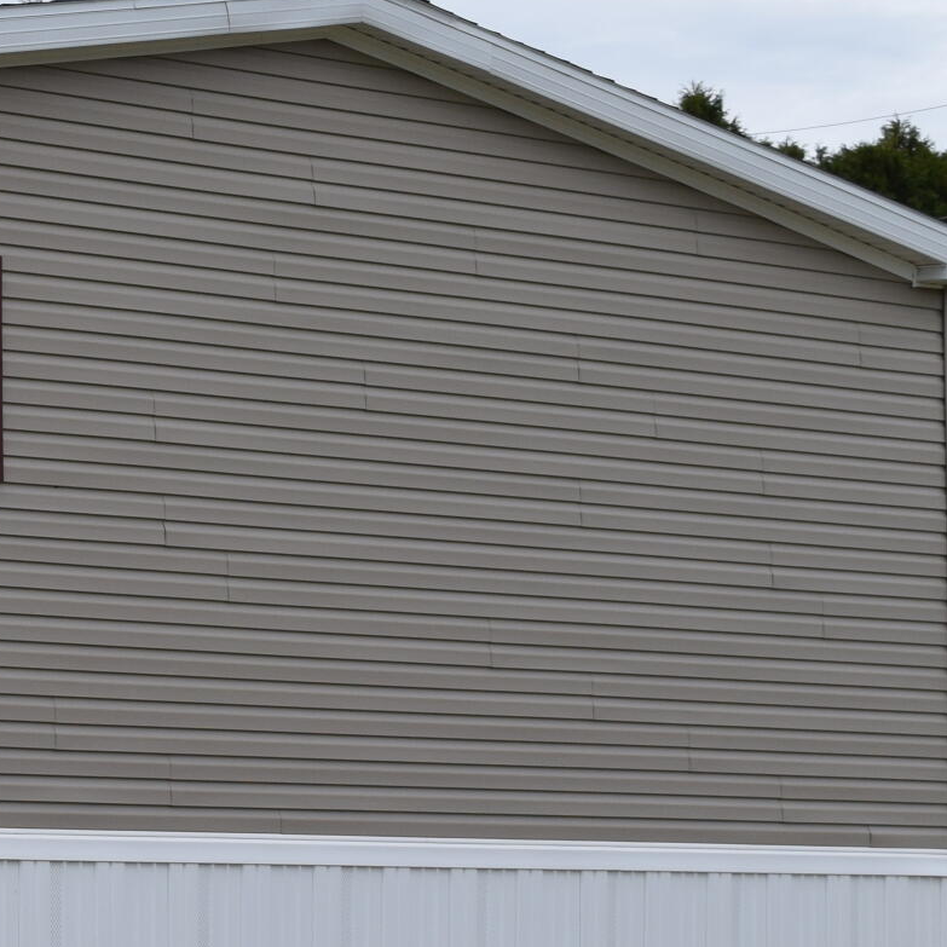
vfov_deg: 10.5
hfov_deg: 10.0
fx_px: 5138
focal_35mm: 166
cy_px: 544
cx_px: -681
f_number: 9
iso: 200
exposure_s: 1/320
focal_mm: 34
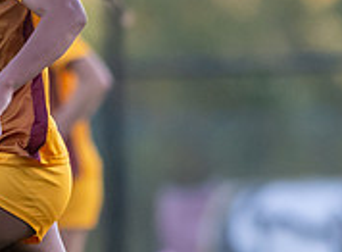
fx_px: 15633
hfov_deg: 1.3
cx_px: 49
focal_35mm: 1593
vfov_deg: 0.9
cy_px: 224
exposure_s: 1/1600
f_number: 2.8
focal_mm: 300
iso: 1600
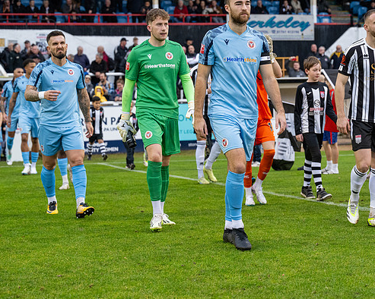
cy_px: 129
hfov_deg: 21.3
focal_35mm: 90
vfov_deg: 17.1
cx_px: 216
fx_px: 998
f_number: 4
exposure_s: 1/400
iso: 2000
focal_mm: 70
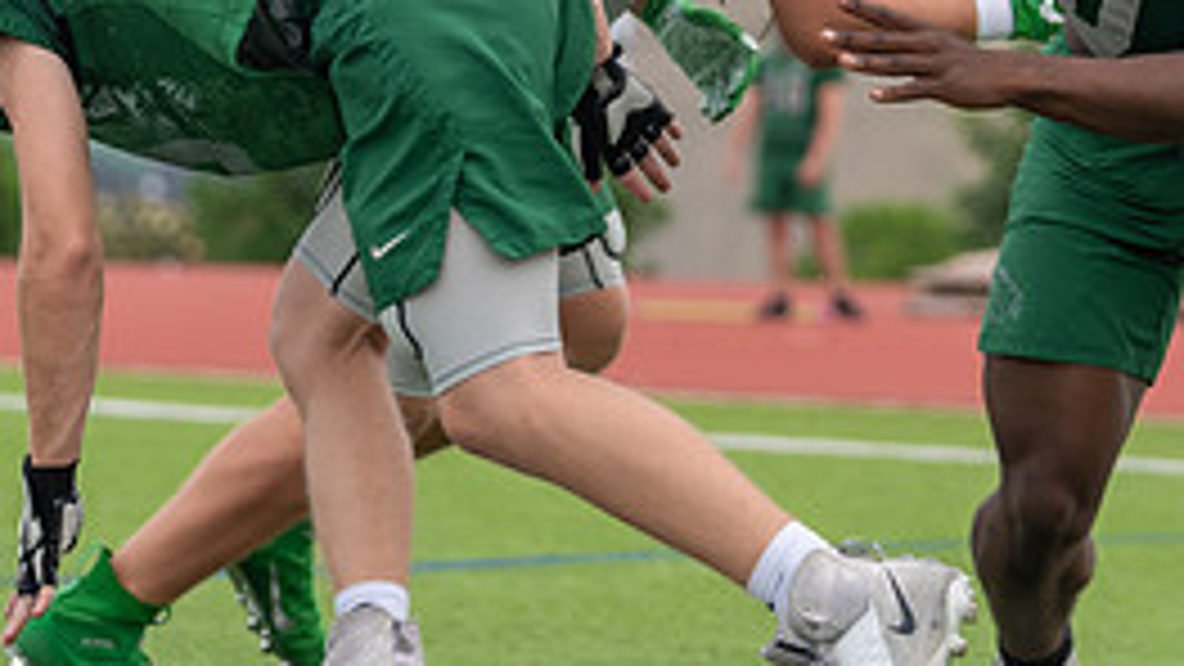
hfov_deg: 9.0
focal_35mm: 240
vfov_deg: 5.1
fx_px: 7536
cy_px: -2
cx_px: 617
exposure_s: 1/1250
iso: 160
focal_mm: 104
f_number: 3.5
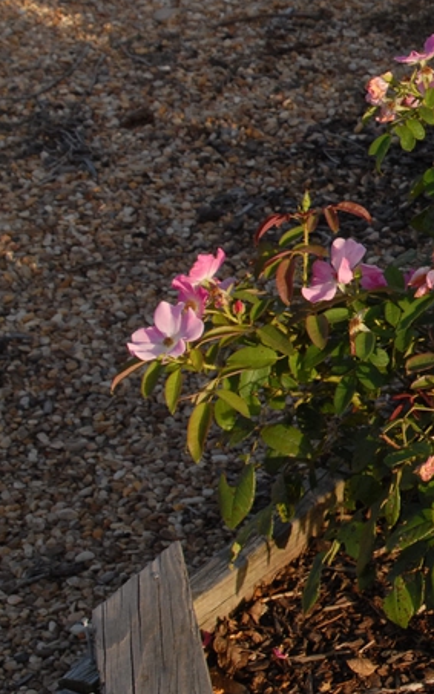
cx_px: 742
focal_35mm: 121
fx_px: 2294
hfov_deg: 10.3
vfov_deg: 17.2
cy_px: 254
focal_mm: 35
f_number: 8
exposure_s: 1/250
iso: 400
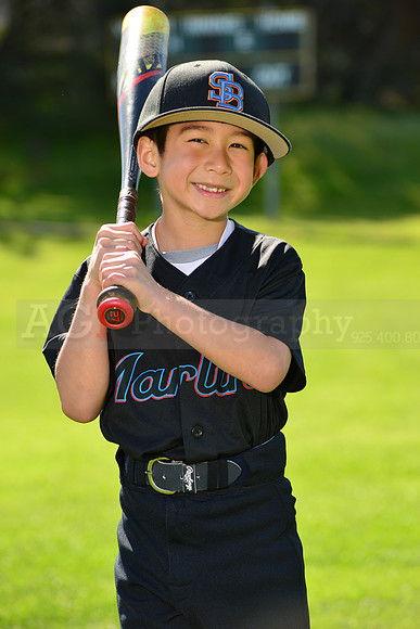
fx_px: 2973
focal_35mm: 170
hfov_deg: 8.1
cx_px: 210
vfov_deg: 12.1
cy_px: 314
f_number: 8
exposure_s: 1/250
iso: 200
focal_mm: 170
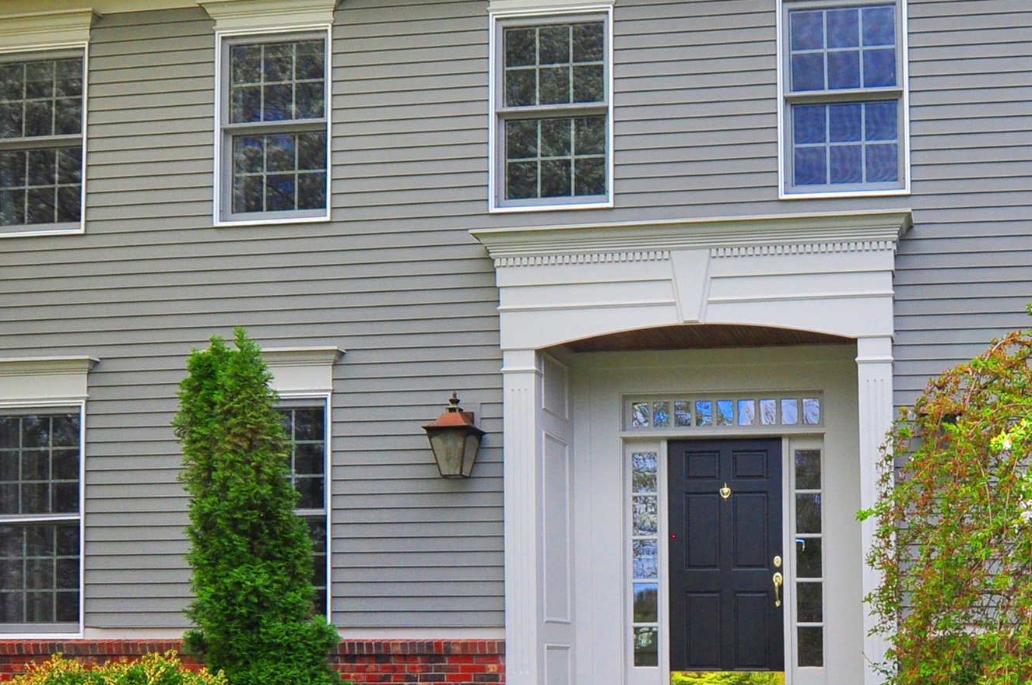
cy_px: 427
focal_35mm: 36
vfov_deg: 36.5
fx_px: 1033
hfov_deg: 51.8
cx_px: 710
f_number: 8
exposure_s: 1/250
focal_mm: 11
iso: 320
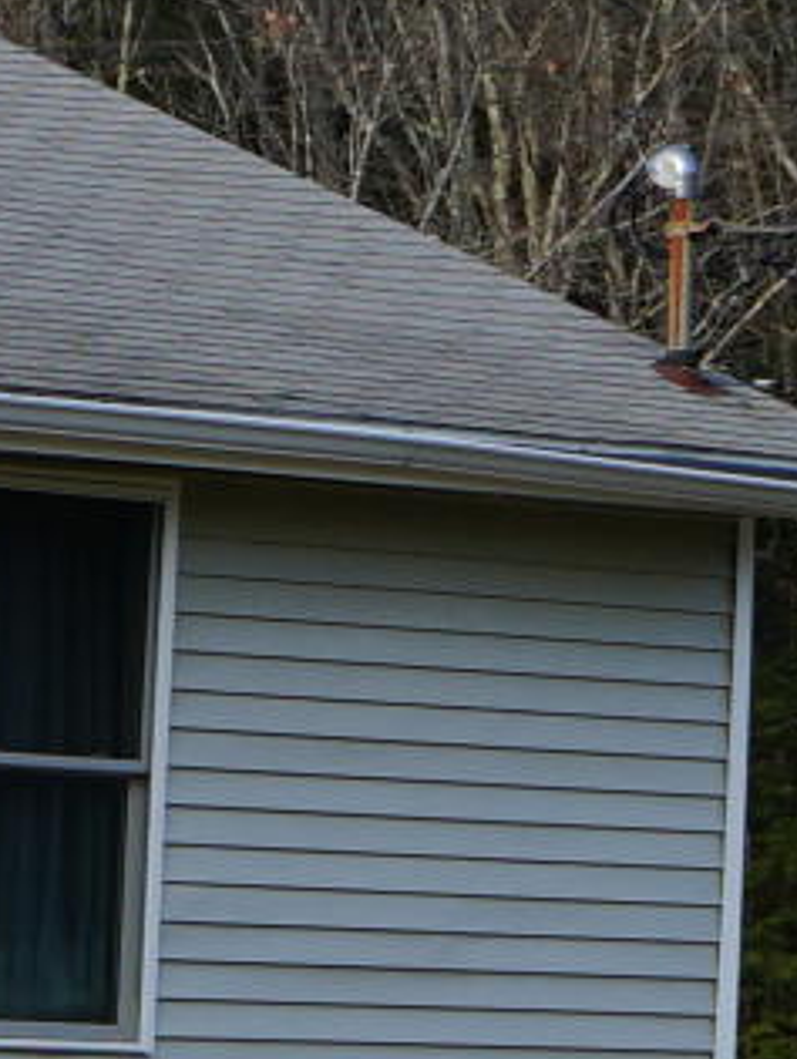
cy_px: 736
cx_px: -1187
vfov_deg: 7.7
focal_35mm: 256
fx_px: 7843
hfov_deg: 5.6
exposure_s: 1/80
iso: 100
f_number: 8
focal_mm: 28
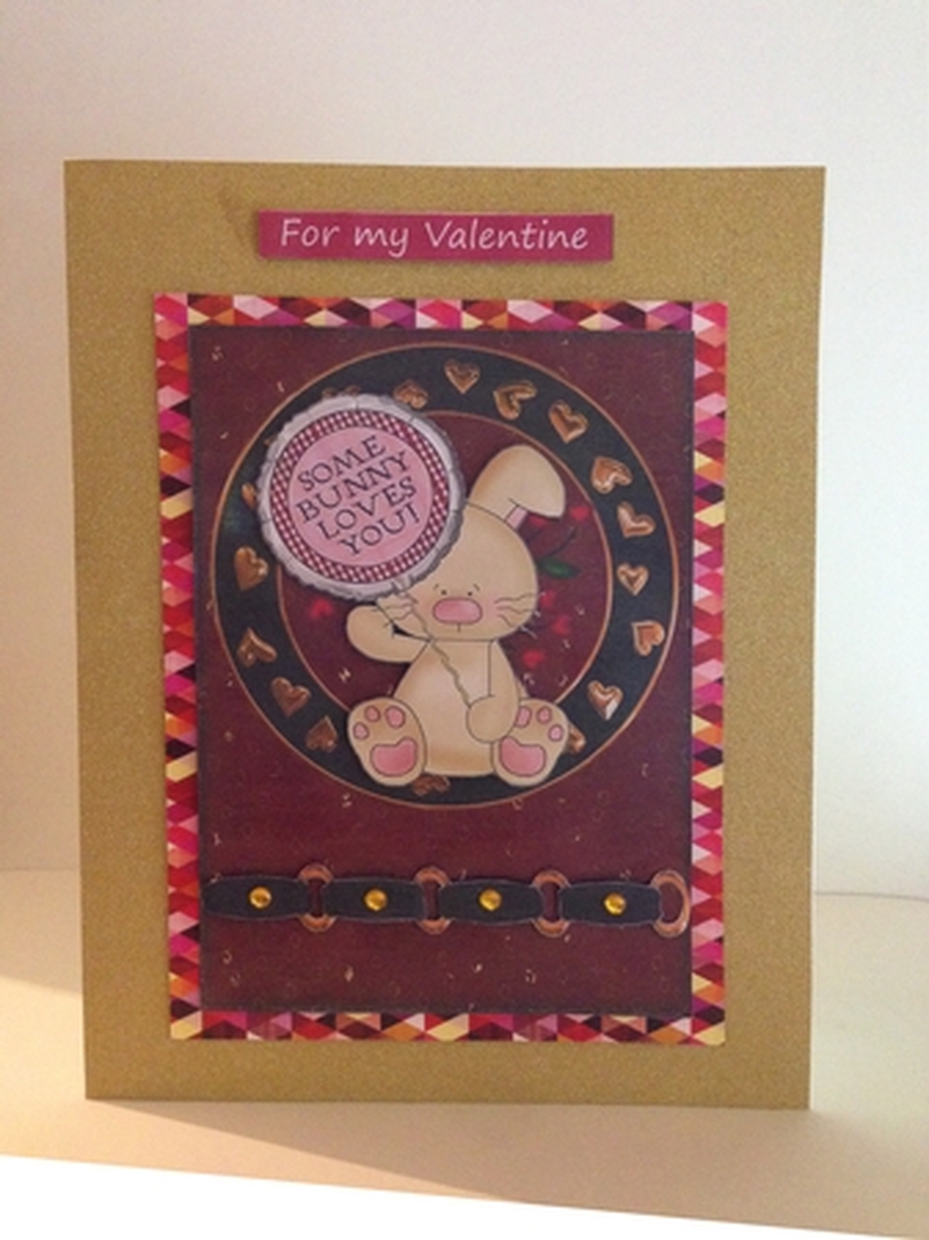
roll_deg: -0.5
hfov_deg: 42.9
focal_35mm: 33
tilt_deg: -1.2
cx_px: 464
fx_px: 1182
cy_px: 620
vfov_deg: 55.4
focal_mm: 4.12
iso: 500
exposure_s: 1/17
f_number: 2.4
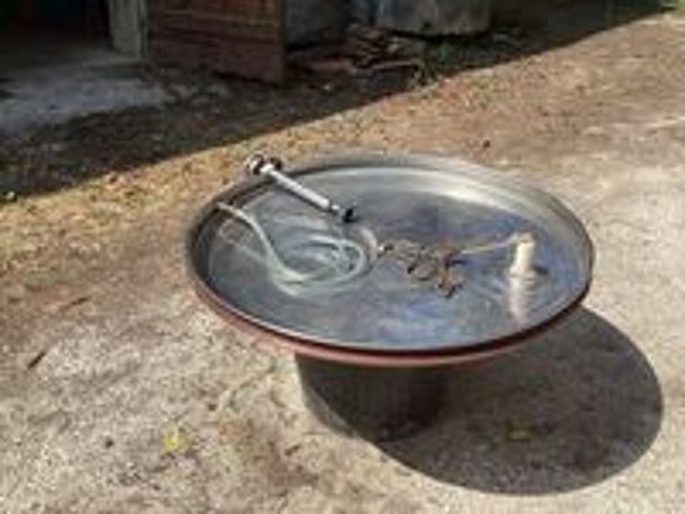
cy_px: 257
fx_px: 613
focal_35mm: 31
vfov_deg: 45.4
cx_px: 342
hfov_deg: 58.4
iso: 25
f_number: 2.4
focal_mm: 3.3
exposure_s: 1/1101
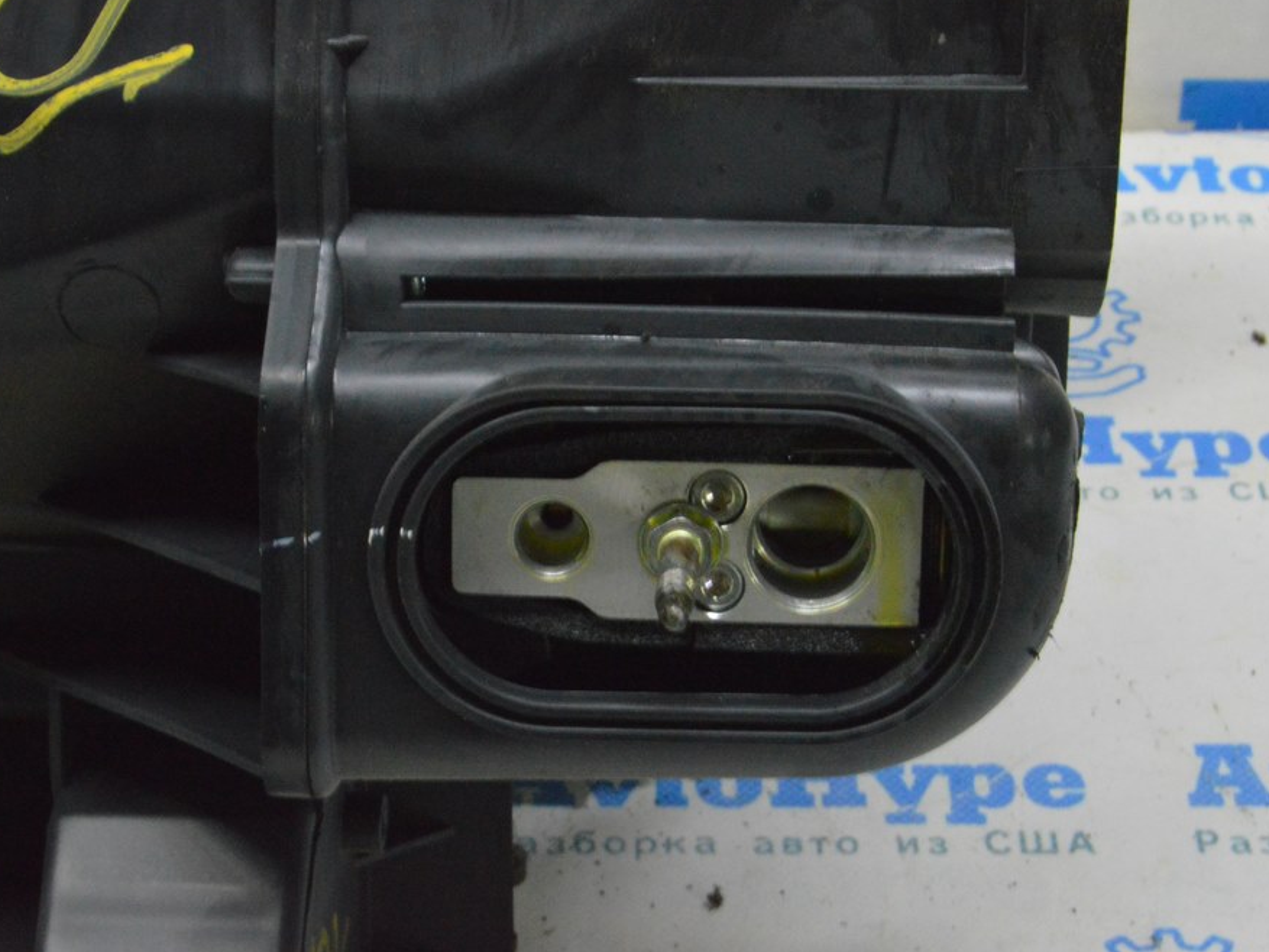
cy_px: 474
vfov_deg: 16.0
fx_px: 3394
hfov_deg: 21.2
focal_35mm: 93
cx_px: 605
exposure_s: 1/15
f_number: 20
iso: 6400
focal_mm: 55
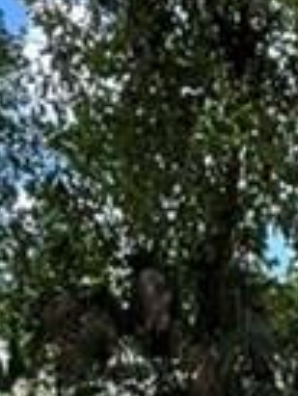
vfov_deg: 35.8
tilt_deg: -2.6
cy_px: 379
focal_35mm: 49
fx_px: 562
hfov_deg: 28.2
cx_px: 286
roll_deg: -1.4
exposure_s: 1/205
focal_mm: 2.22
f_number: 2.2
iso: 64
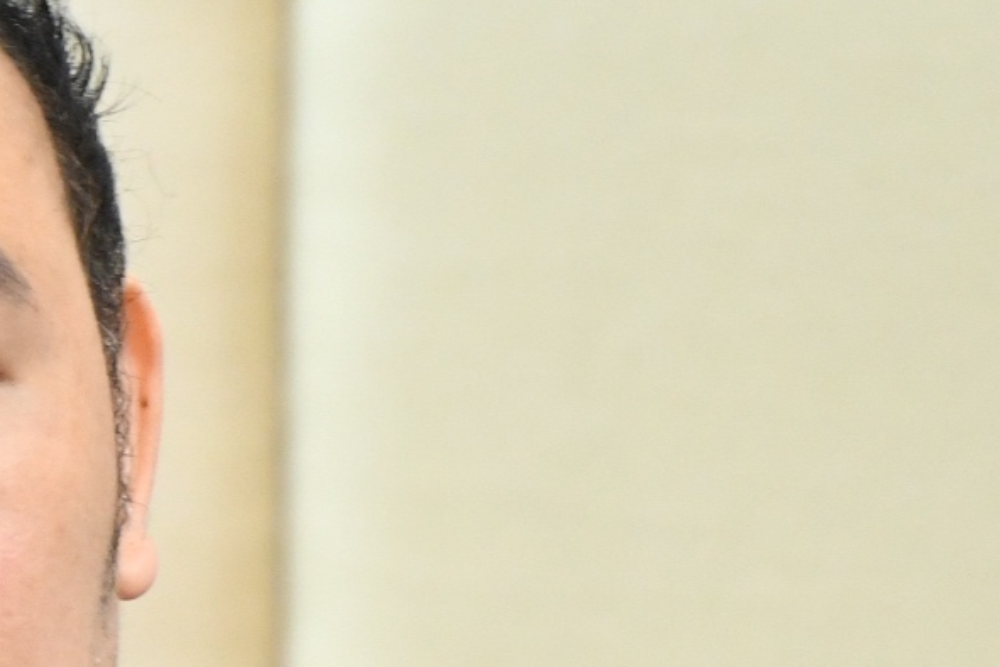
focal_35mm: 980
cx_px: -180
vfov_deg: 1.4
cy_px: 1112
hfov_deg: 2.1
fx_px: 27220
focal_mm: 200
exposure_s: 1/125
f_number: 2.8
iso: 1600
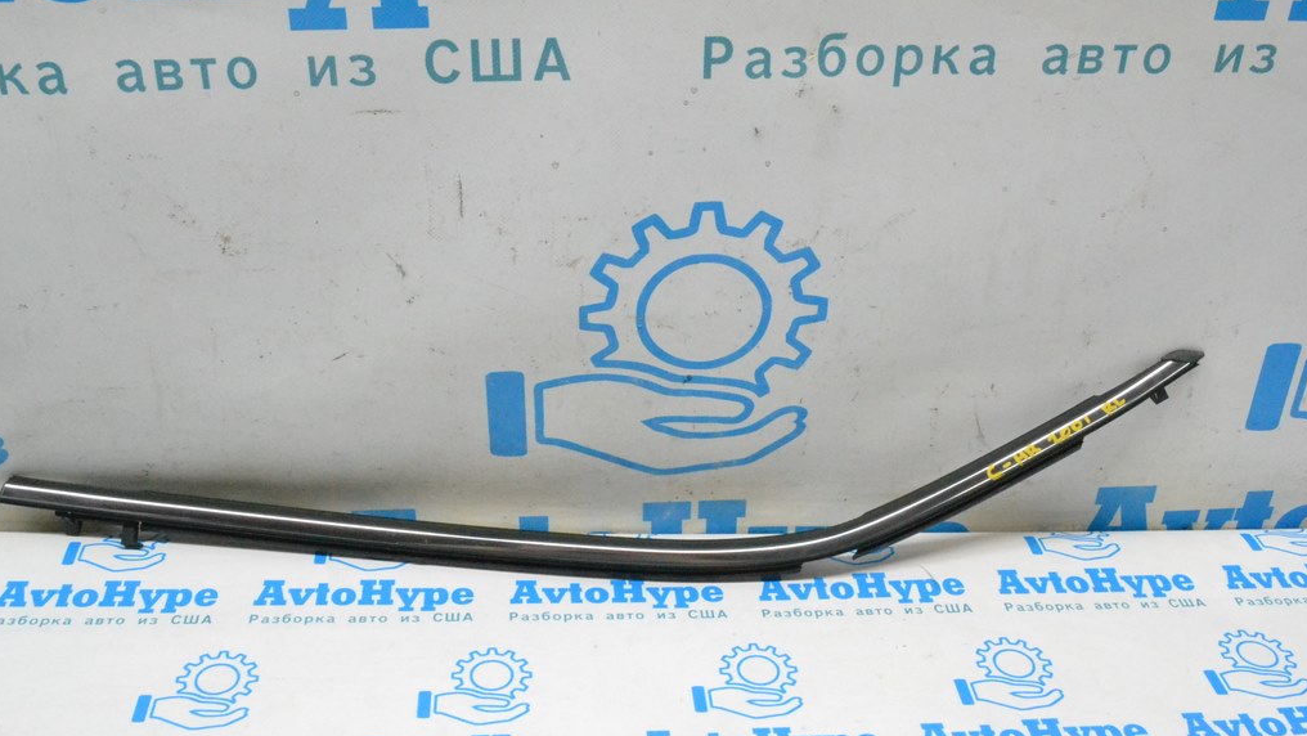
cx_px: 652
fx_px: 1317
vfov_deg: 31.2
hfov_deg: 52.8
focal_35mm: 38
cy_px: 333
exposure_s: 1/100
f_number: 13
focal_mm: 24
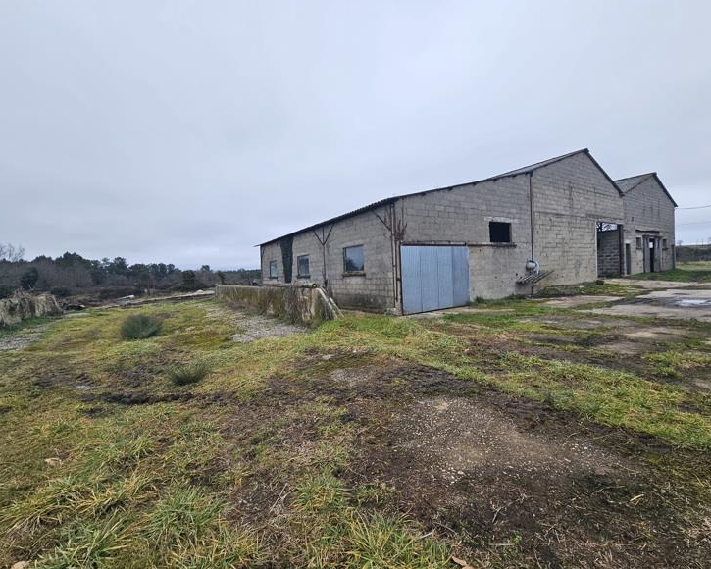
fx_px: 295
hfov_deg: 100.7
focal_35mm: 14
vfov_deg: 88.0
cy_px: 284
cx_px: 368
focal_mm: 2.2
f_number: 2.2
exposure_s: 1/323
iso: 50
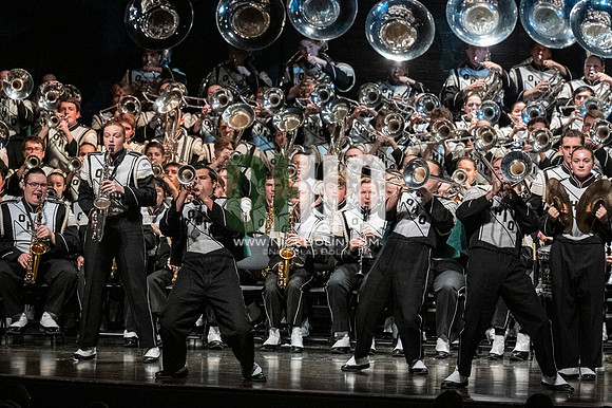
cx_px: 306
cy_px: 204
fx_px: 3823
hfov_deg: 9.2
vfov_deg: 6.1
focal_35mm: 225
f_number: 4
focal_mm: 150
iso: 4000
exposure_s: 1/500
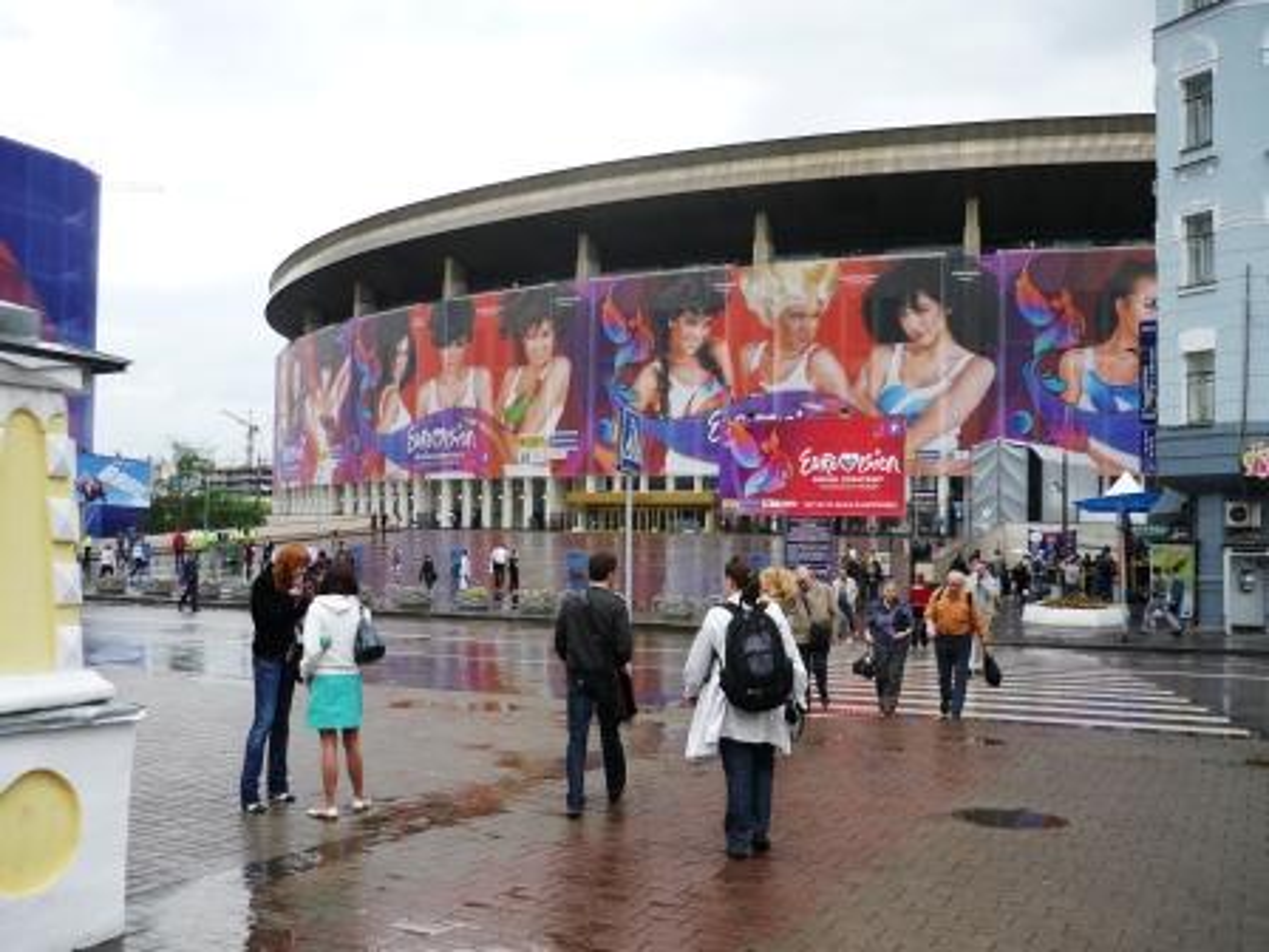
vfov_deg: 42.9
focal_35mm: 33
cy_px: 476
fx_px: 1210
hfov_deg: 55.4
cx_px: 634
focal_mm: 5.5
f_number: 2.8
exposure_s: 1/320
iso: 100
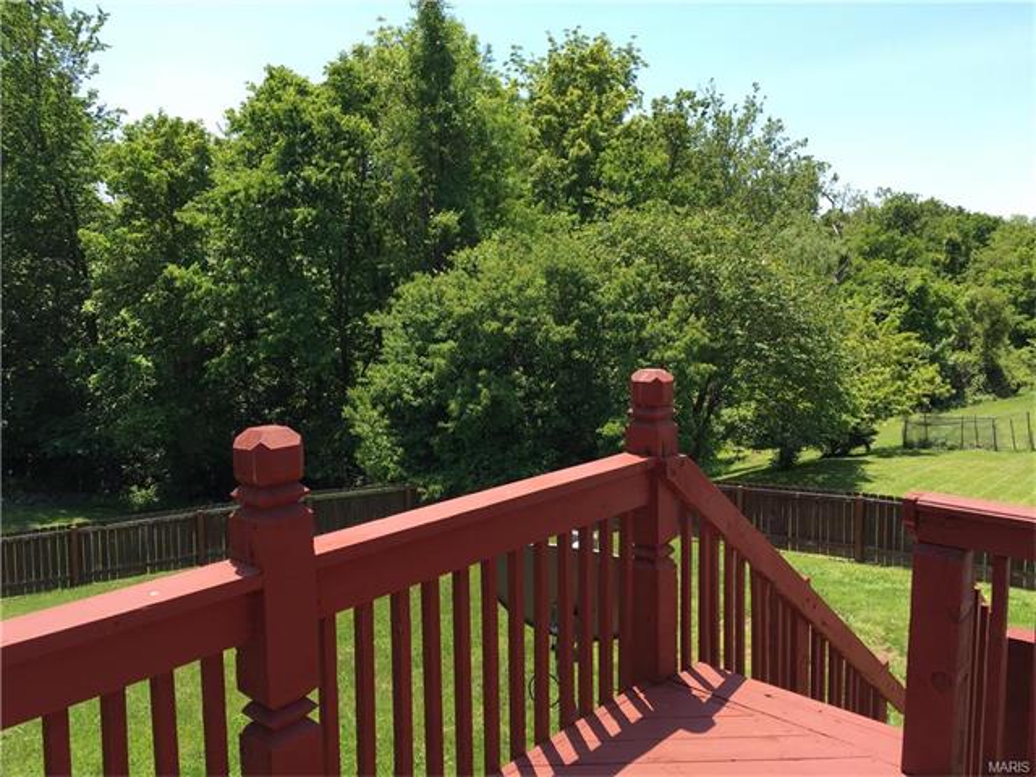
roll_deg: +0.0
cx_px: 518
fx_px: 868
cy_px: 388
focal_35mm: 29
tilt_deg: -5.8
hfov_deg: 61.7
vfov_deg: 48.2
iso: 25
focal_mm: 4.15
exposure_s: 1/668
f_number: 2.2
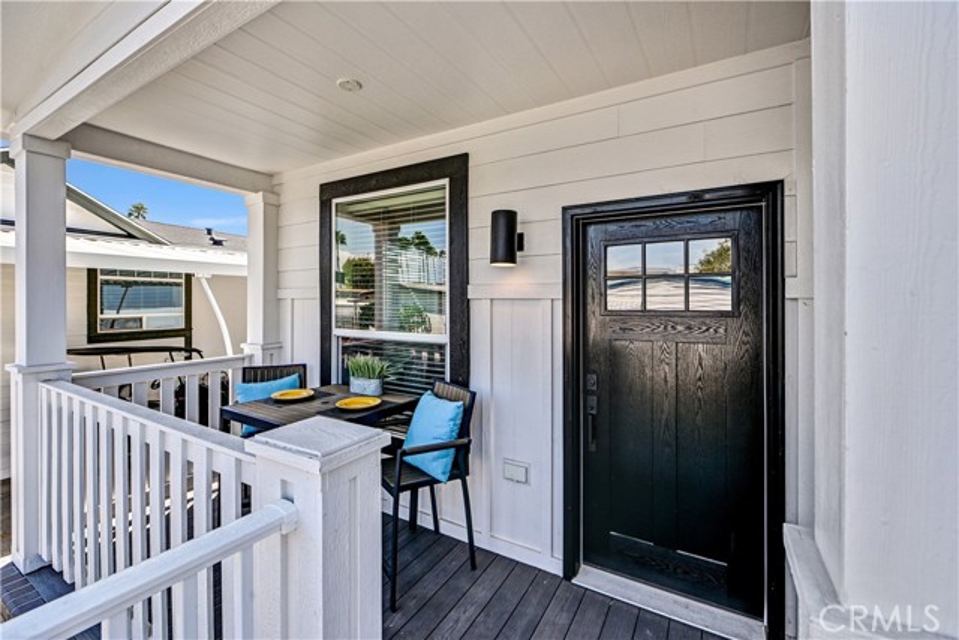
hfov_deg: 96.7
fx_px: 426
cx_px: 480
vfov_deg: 73.8
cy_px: 320
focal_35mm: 16
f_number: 8
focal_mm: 16
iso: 400
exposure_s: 1/400
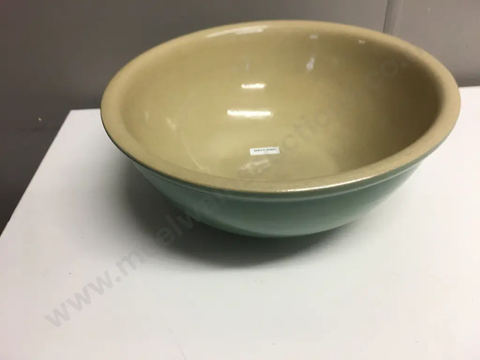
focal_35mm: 29
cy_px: 180
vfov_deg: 48.2
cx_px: 240
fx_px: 402
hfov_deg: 61.7
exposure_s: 1/33
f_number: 2.2
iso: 40
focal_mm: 4.15
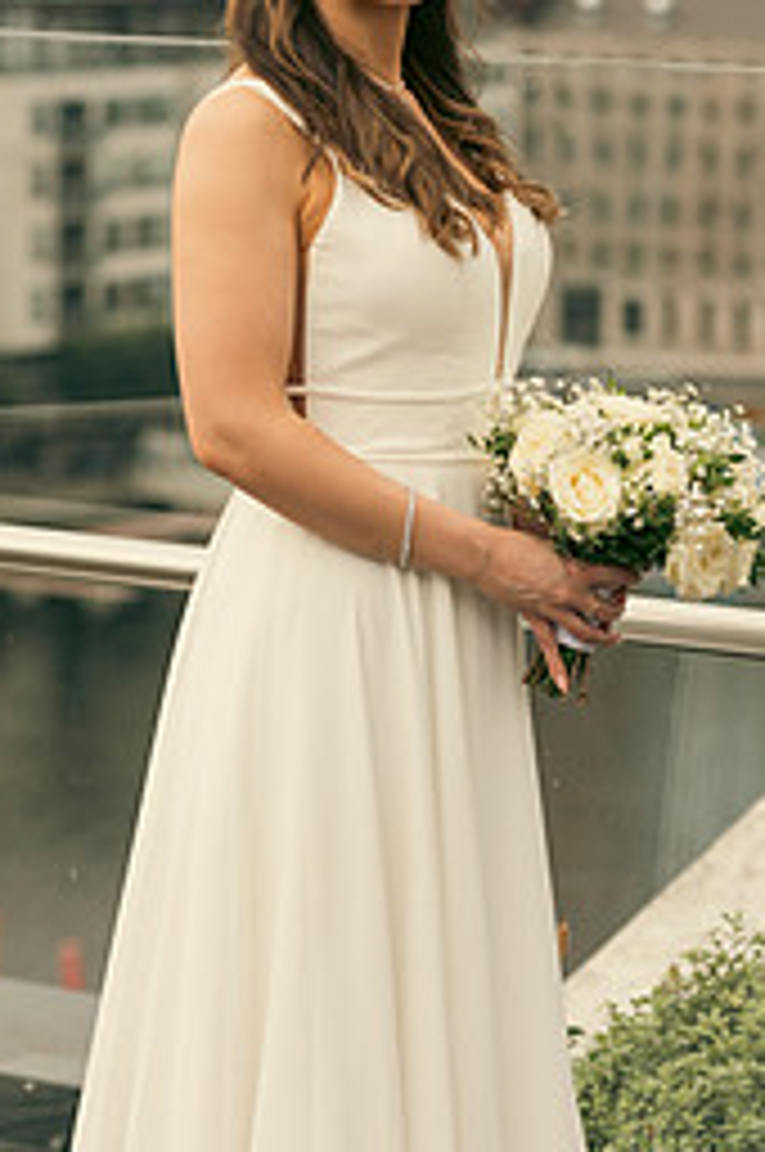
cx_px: 400
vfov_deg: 12.7
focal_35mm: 162
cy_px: 508
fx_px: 5177
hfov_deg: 8.5
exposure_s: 1/250
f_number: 3.5
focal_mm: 92
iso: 160
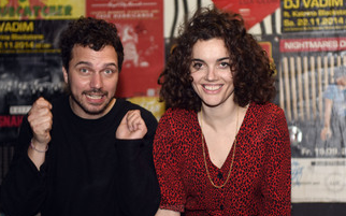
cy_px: 157
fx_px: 943
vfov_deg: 13.0
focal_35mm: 100
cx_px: 167
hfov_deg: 20.8
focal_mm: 70
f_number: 2.8
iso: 800
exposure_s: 1/200
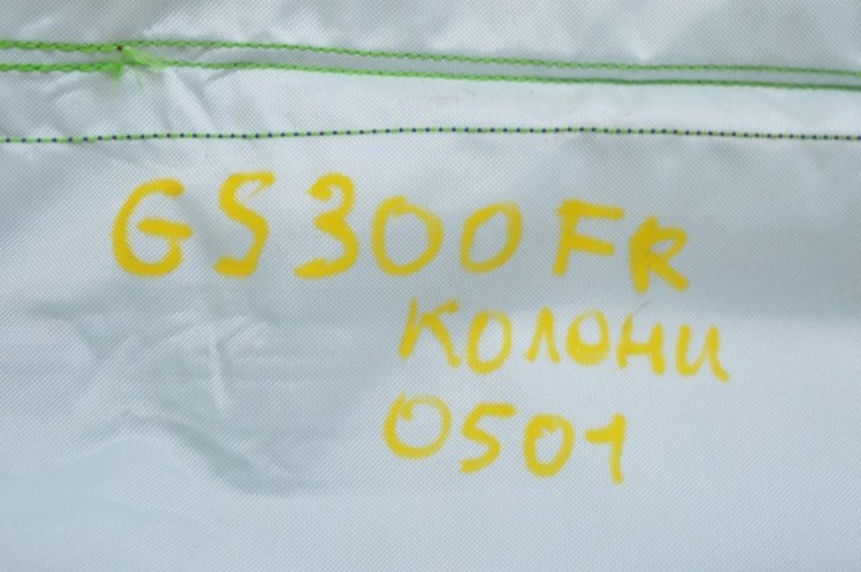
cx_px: 430
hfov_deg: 29.3
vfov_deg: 19.7
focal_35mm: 69
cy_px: 286
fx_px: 1648
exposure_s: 1/20
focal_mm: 46
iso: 400
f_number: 5.6
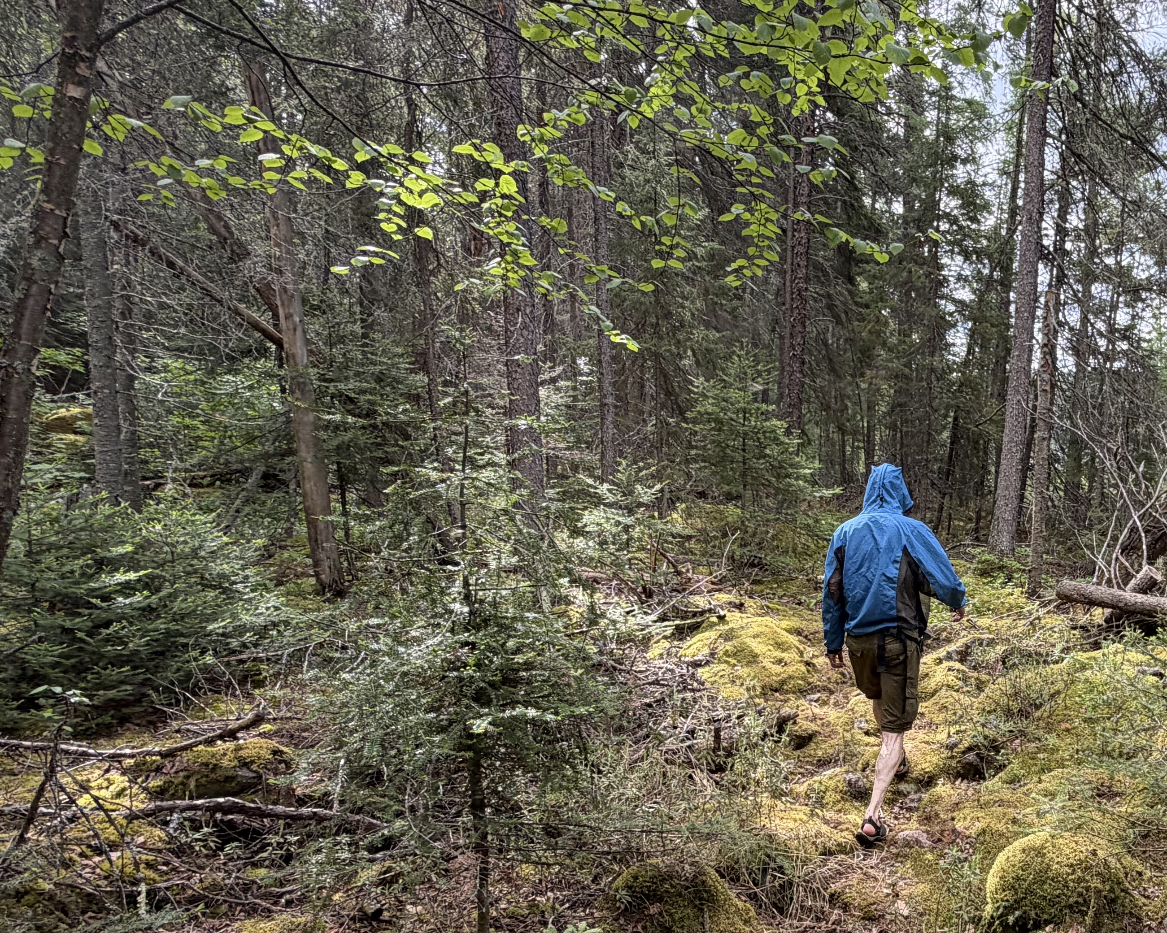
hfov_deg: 54.8
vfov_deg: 48.2
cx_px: 931
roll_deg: +0.1
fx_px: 1036
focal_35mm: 30
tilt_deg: -6.1
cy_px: 556
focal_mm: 2.22
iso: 50
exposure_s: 1/281
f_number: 2.2
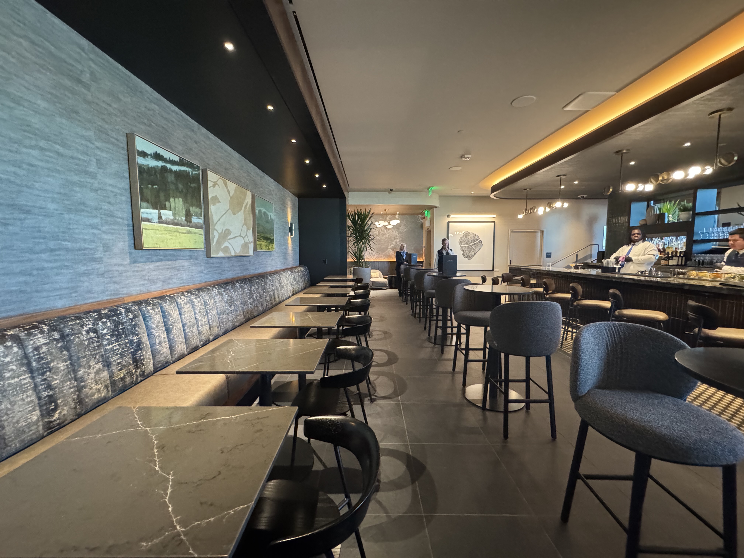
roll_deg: +1.1
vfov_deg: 85.7
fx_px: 301
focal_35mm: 14
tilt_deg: -7.9
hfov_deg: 102.1
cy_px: 279
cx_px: 372
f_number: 2.2
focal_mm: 2.22
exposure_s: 1/60
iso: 1000
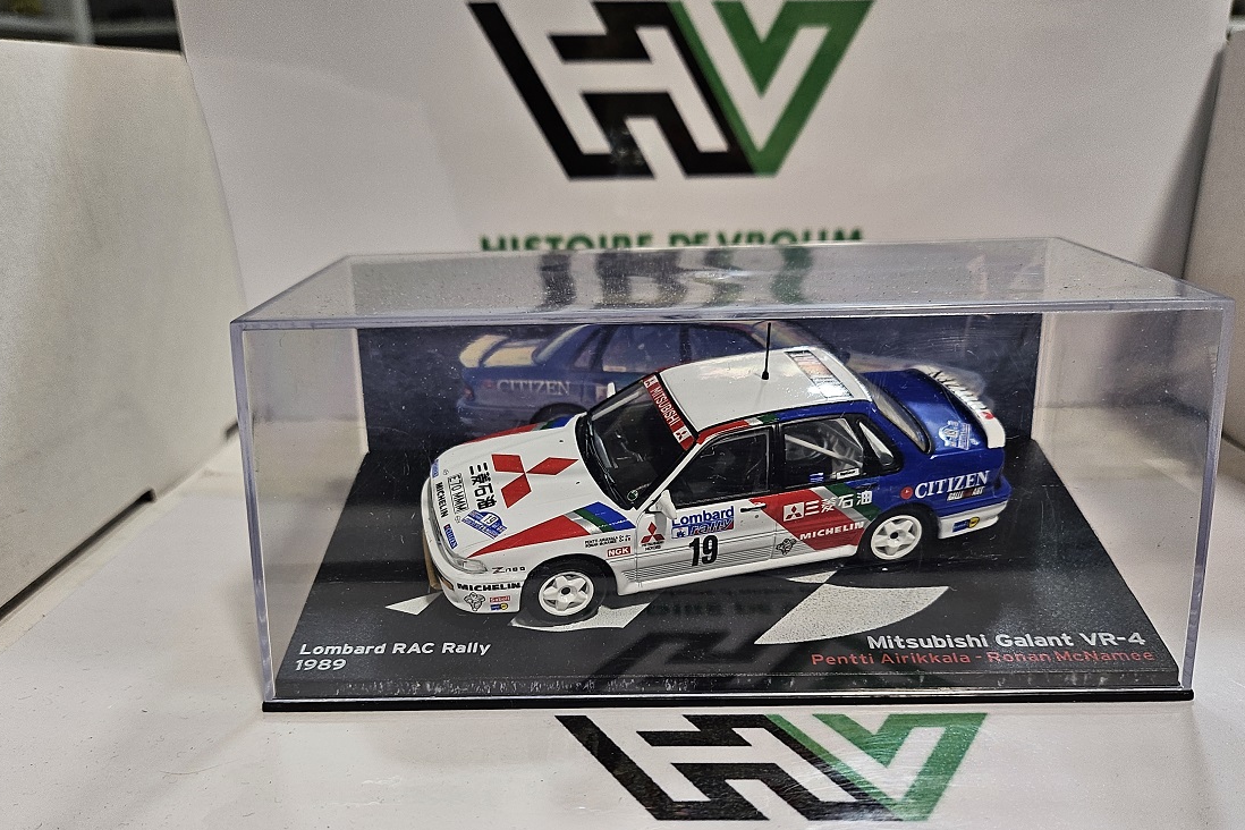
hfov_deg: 61.9
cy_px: 536
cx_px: 604
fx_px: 1037
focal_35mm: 30
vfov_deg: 43.1
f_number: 1.8
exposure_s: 1/100
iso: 125
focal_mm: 5
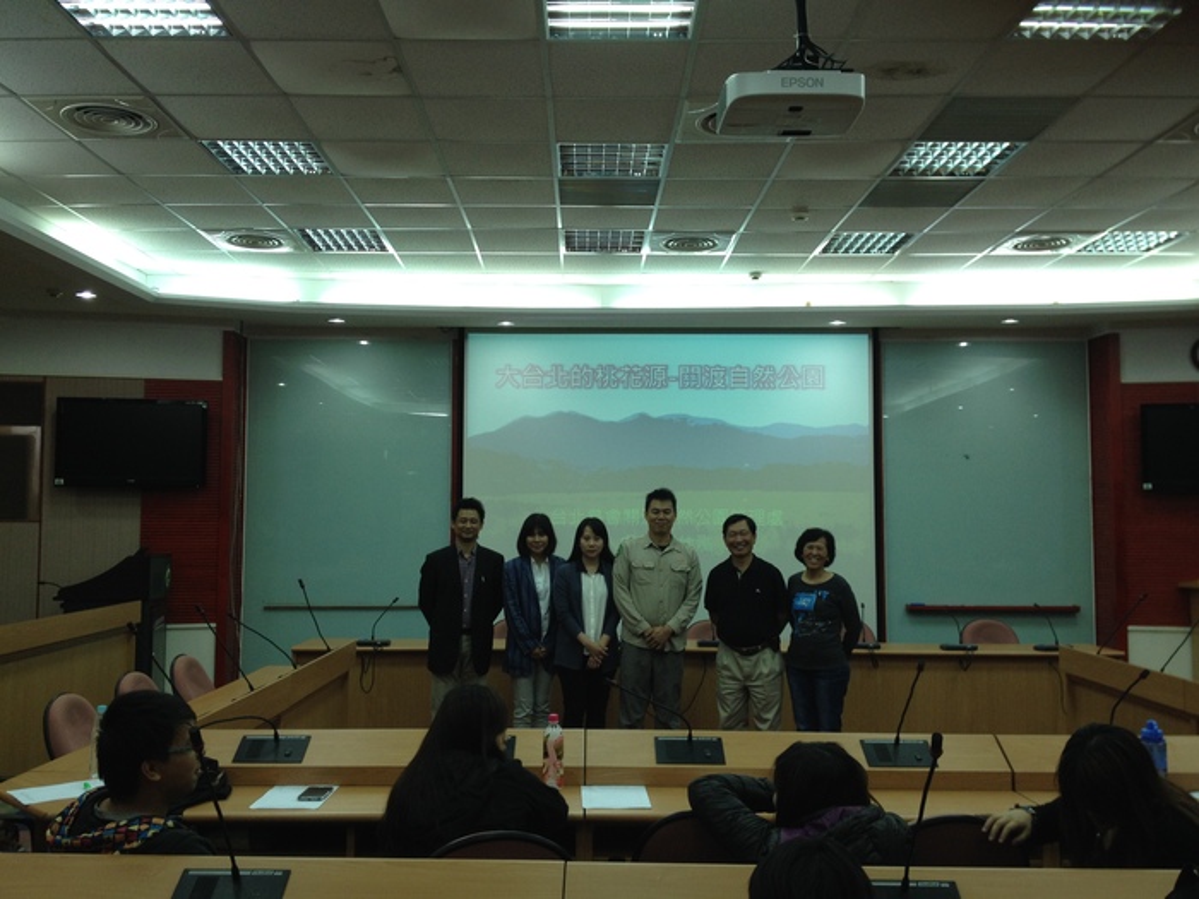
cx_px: 600
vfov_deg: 40.7
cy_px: 450
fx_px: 1212
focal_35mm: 35
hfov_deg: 52.6
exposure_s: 1/40
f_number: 2.4
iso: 64
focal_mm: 4.28
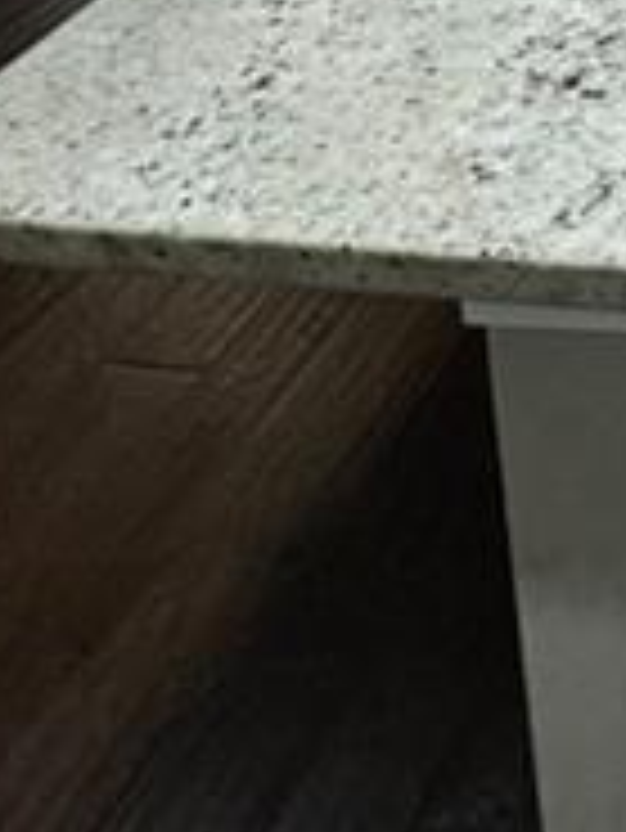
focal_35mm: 58
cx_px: 1234
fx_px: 1397
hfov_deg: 17.9
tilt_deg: -12.2
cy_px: -643
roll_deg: -0.8
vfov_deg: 21.8
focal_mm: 2.22
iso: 250
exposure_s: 1/60
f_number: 2.2
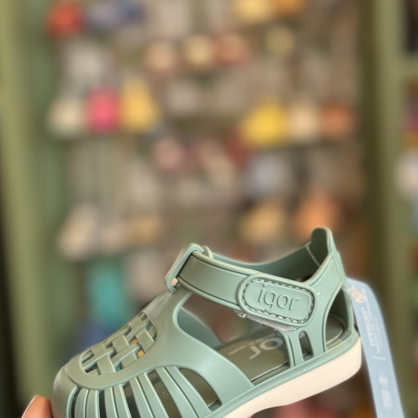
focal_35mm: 67
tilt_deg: -7.4
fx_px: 915
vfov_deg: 25.7
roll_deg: +4.6
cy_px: 186
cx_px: 215
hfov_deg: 25.7
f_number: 1.78
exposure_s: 1/172
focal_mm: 6.76
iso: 80
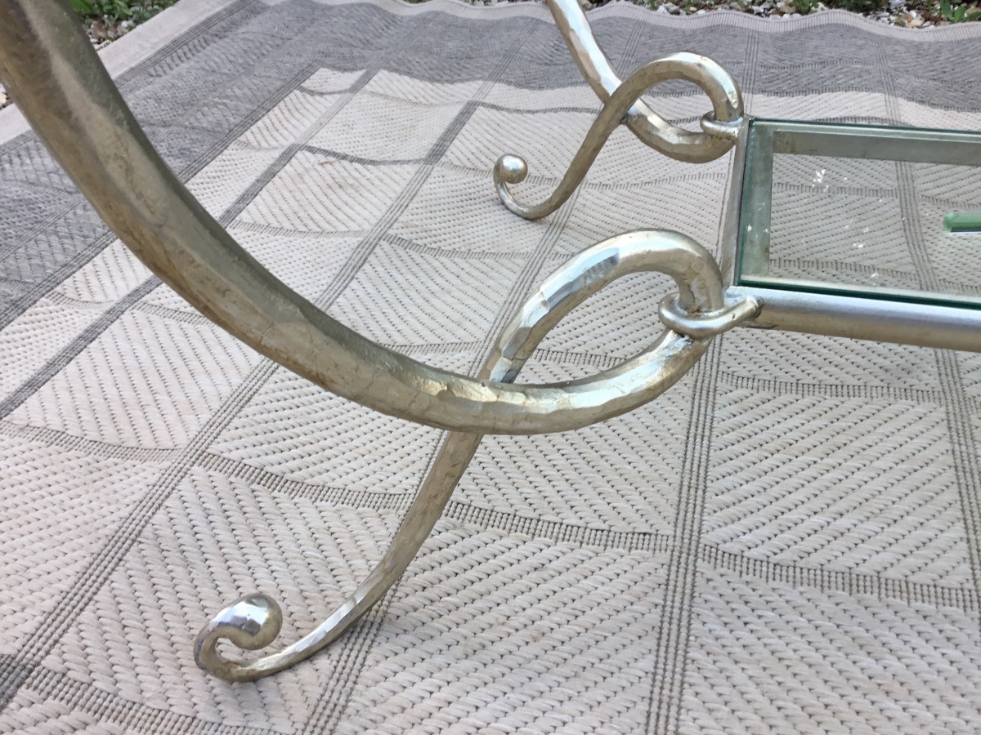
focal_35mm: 31
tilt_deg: -32.2
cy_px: 368
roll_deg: -0.1
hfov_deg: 58.4
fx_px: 879
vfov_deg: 45.4
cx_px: 490
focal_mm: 3.3
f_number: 2.4
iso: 32
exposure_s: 1/50
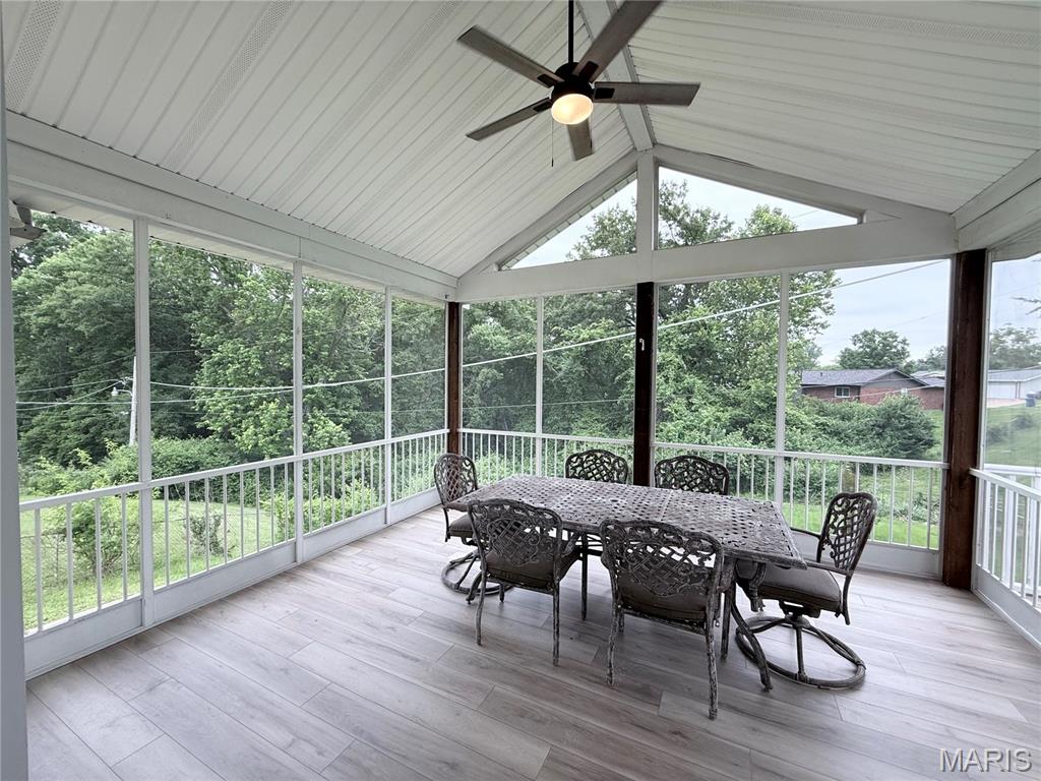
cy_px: 390
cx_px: 520
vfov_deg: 85.7
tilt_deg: -1.1
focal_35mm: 14
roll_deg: -0.6
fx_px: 421
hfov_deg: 102.1
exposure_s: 1/140
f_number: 2.2
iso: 64
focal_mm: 2.22
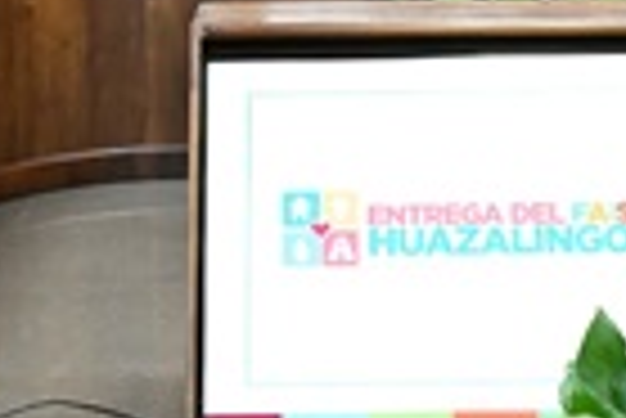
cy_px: -324
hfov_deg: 11.1
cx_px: 423
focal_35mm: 185
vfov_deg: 7.2
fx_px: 3220
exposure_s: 1/100
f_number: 5.6
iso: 6400
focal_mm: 43
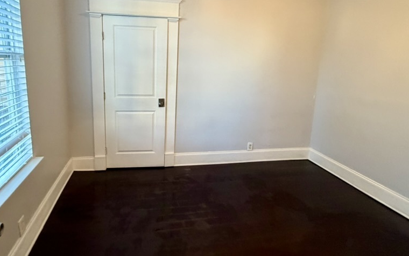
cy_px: 100
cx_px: 175
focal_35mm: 20
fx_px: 223
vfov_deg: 59.1
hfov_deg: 84.5
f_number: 2.2
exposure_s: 1/60
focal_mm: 2.22
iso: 400
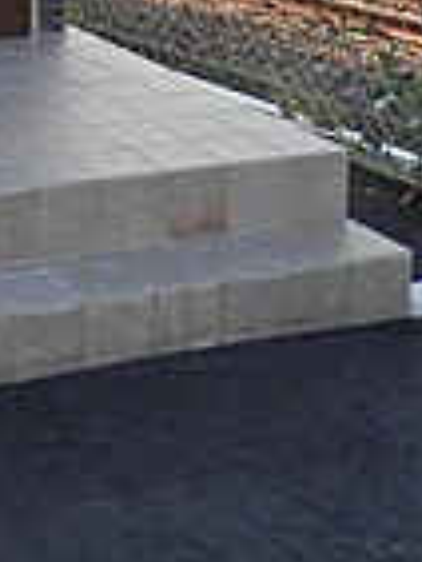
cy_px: -195
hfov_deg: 15.9
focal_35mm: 85
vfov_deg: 20.7
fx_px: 1380
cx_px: -223
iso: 80
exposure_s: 1/160
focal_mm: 4.5
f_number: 3
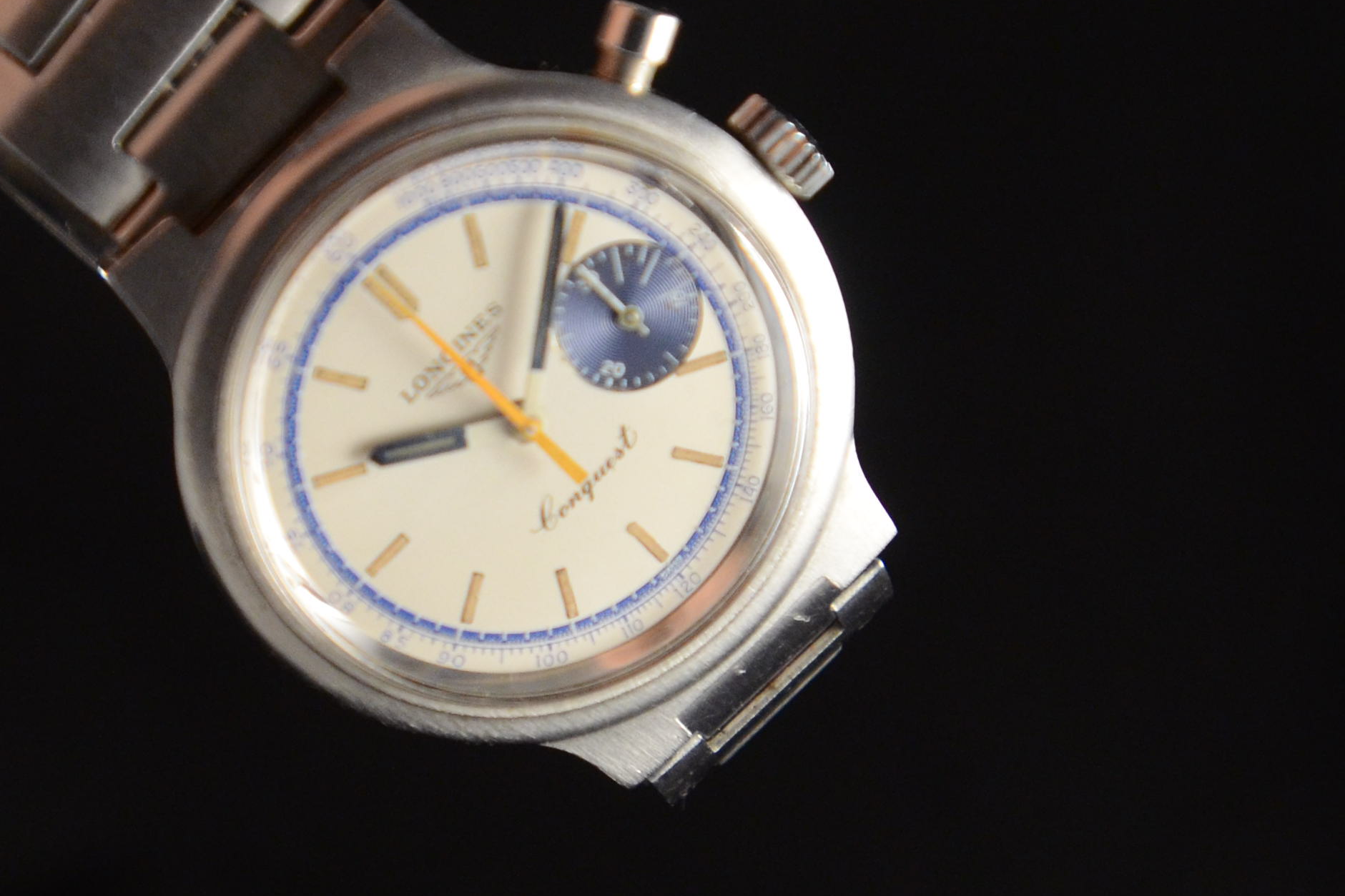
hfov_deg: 40.3
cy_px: 453
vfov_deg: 27.5
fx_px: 1831
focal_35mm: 49
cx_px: 664
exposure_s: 1/640
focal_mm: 32
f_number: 3.5
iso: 1000
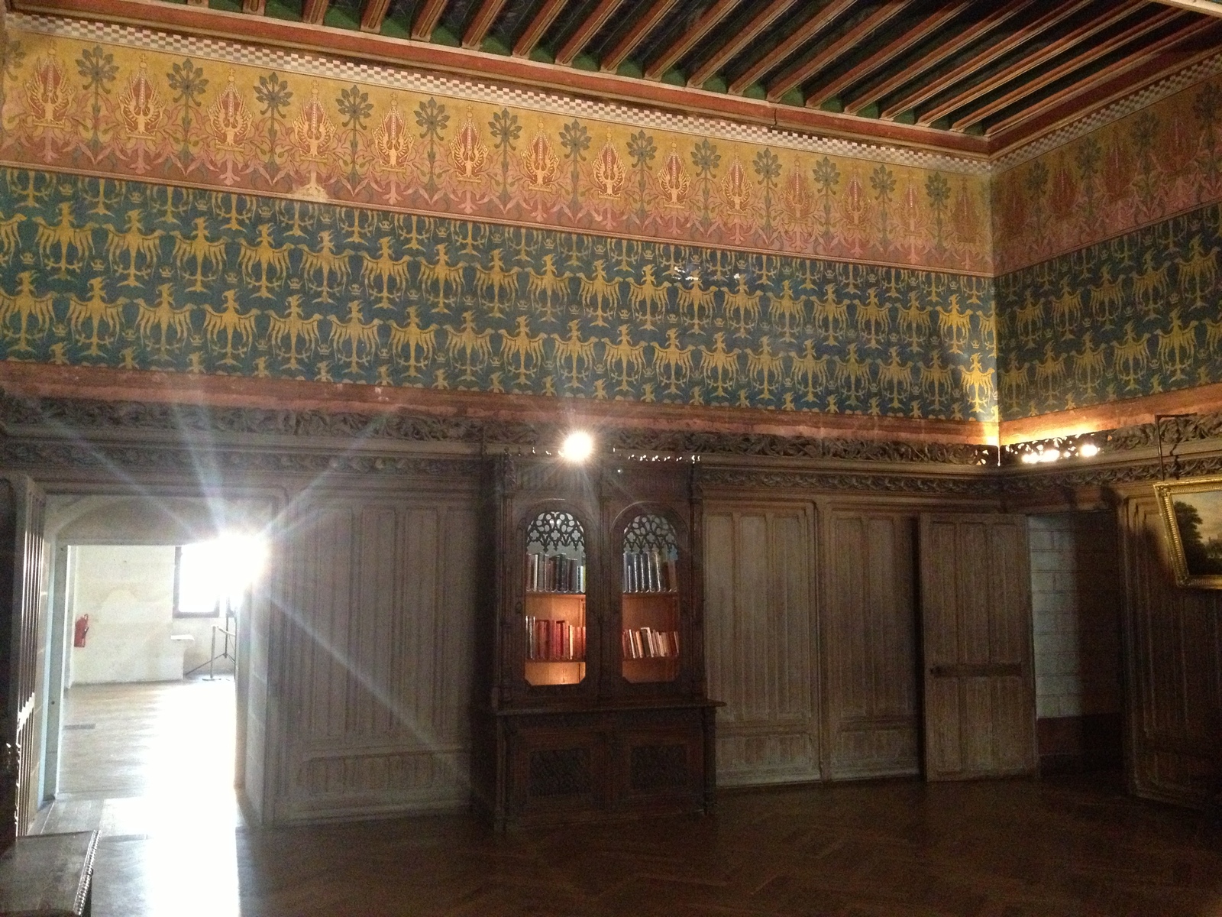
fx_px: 1236
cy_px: 458
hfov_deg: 52.6
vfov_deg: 40.7
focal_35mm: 35
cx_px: 611
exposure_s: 1/15
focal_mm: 4.28
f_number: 2.4
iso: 800
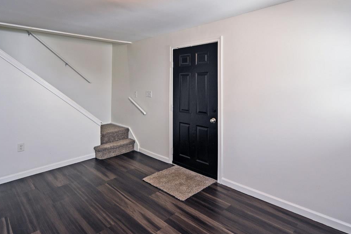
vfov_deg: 58.3
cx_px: 174
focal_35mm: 21
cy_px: 80
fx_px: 205
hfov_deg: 81.2
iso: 360
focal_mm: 14
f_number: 4
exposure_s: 1/60
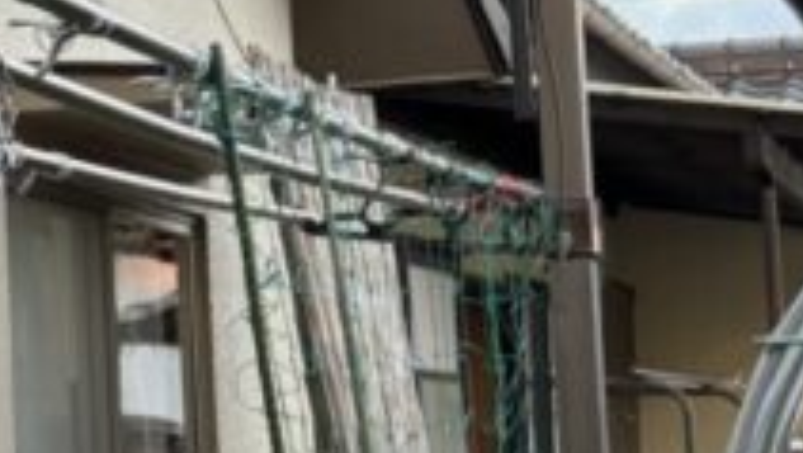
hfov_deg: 14.0
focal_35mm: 127
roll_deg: +0.9
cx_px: -856
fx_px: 2706
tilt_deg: +5.6
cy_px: 110
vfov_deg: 9.5
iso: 200
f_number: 1.78
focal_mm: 6.76
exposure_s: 1/93
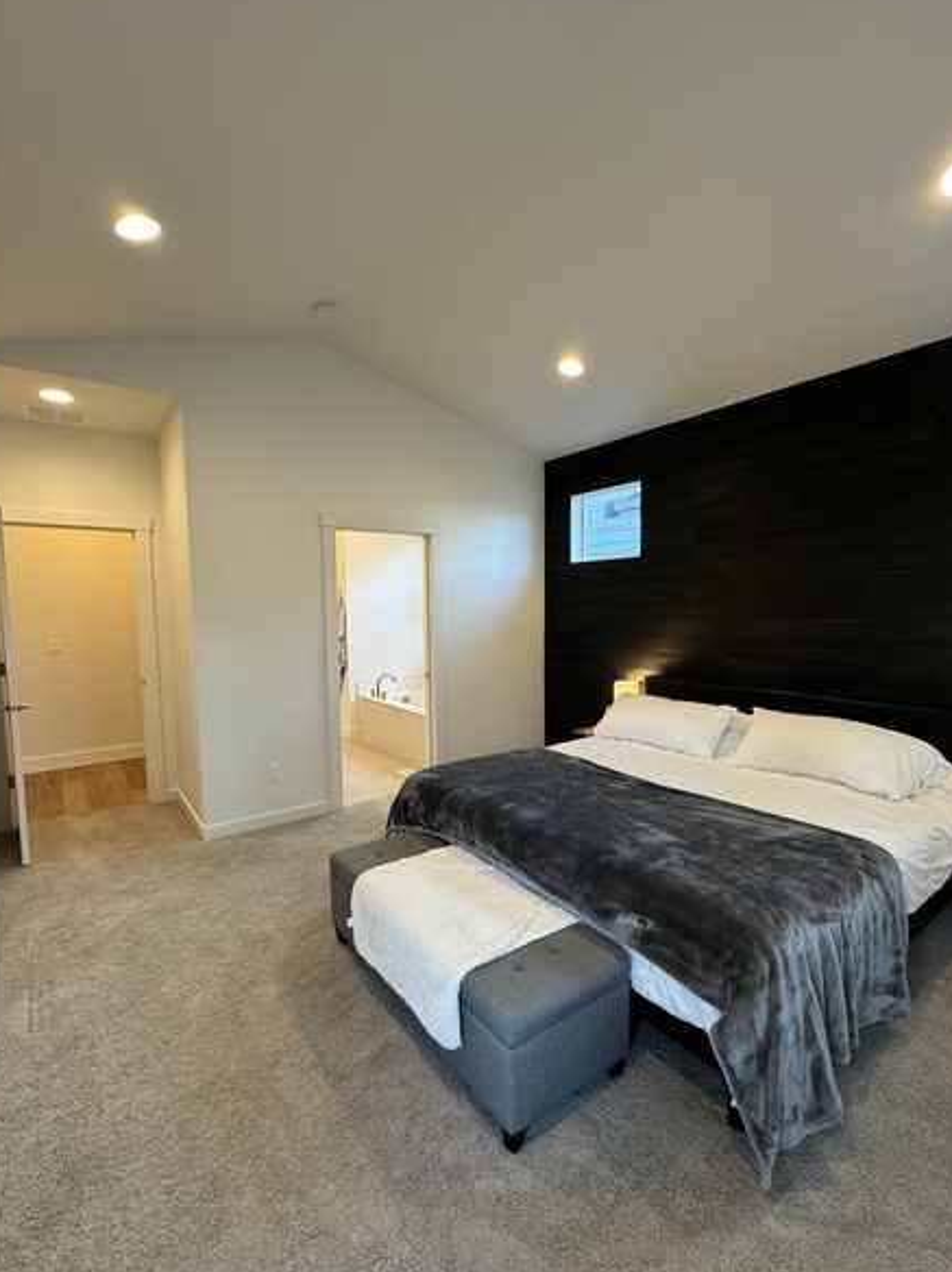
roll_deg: +0.5
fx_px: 588
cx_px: 479
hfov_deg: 78.0
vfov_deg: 94.5
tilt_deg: -4.9
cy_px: 661
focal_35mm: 16
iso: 250
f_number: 2.2
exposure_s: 1/120
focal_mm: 2.22
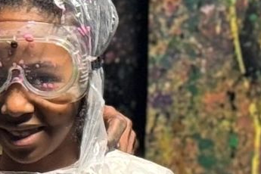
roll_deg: +2.8
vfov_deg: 3.7
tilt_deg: -8.3
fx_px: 2682
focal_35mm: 370
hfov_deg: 5.5
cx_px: -73
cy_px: 309
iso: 400
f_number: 1.78
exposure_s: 1/40
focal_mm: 6.76
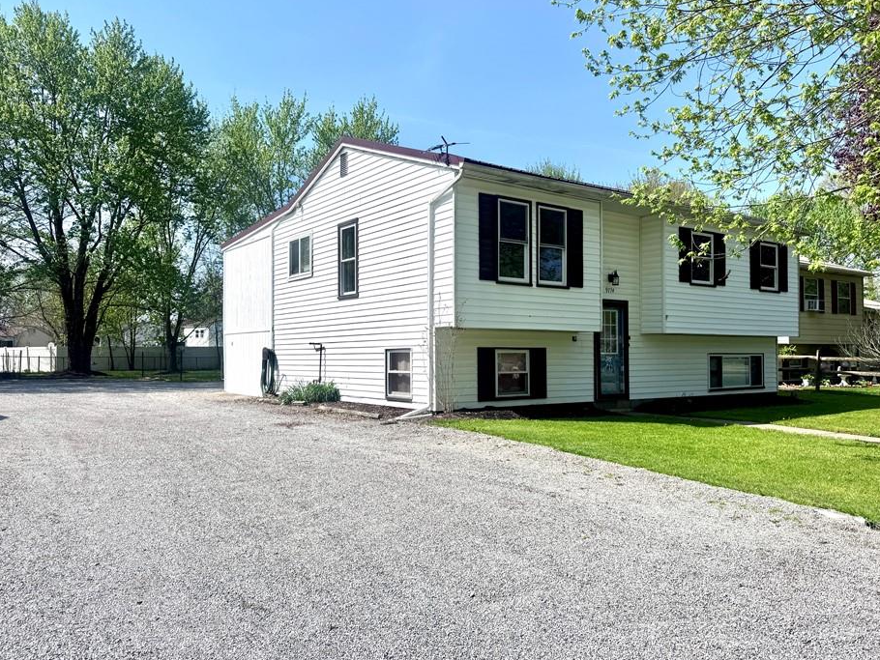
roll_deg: -0.1
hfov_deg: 65.2
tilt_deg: +2.3
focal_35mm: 27
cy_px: 334
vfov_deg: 51.4
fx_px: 687
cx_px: 474
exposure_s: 1/6410
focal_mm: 6.76
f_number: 1.78
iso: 80
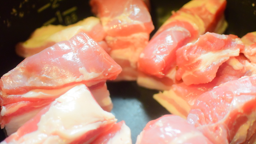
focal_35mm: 52
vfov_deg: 23.0
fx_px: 353
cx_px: 129
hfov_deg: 39.9
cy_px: 81
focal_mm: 18.5
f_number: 2
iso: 1100
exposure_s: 1/60
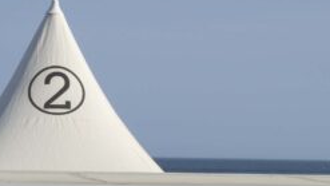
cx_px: -21
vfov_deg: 5.4
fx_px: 1899
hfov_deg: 9.8
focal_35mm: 217
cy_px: 444
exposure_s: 1/160
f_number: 11
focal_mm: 50
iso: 100
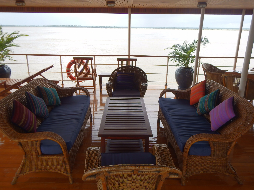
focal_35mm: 28
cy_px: 95
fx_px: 205
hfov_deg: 63.4
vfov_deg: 49.7
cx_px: 127
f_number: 3.9
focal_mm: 5
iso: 125
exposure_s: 1/250
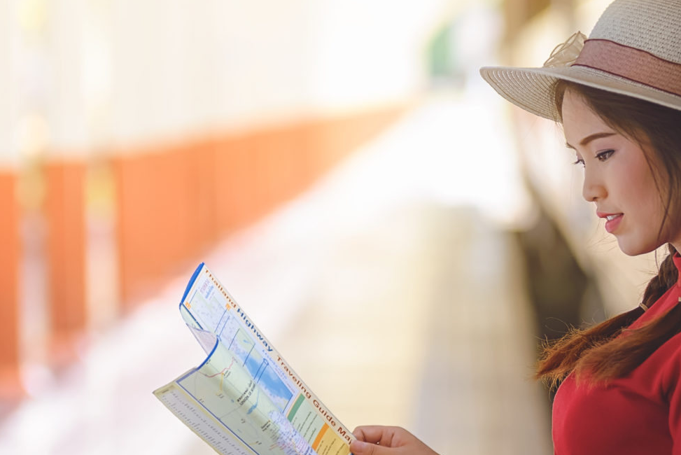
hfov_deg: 6.0
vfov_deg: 4.0
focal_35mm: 342
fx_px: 6473
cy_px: 322
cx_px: 598
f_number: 2.8
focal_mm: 130
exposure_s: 1/200
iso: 320
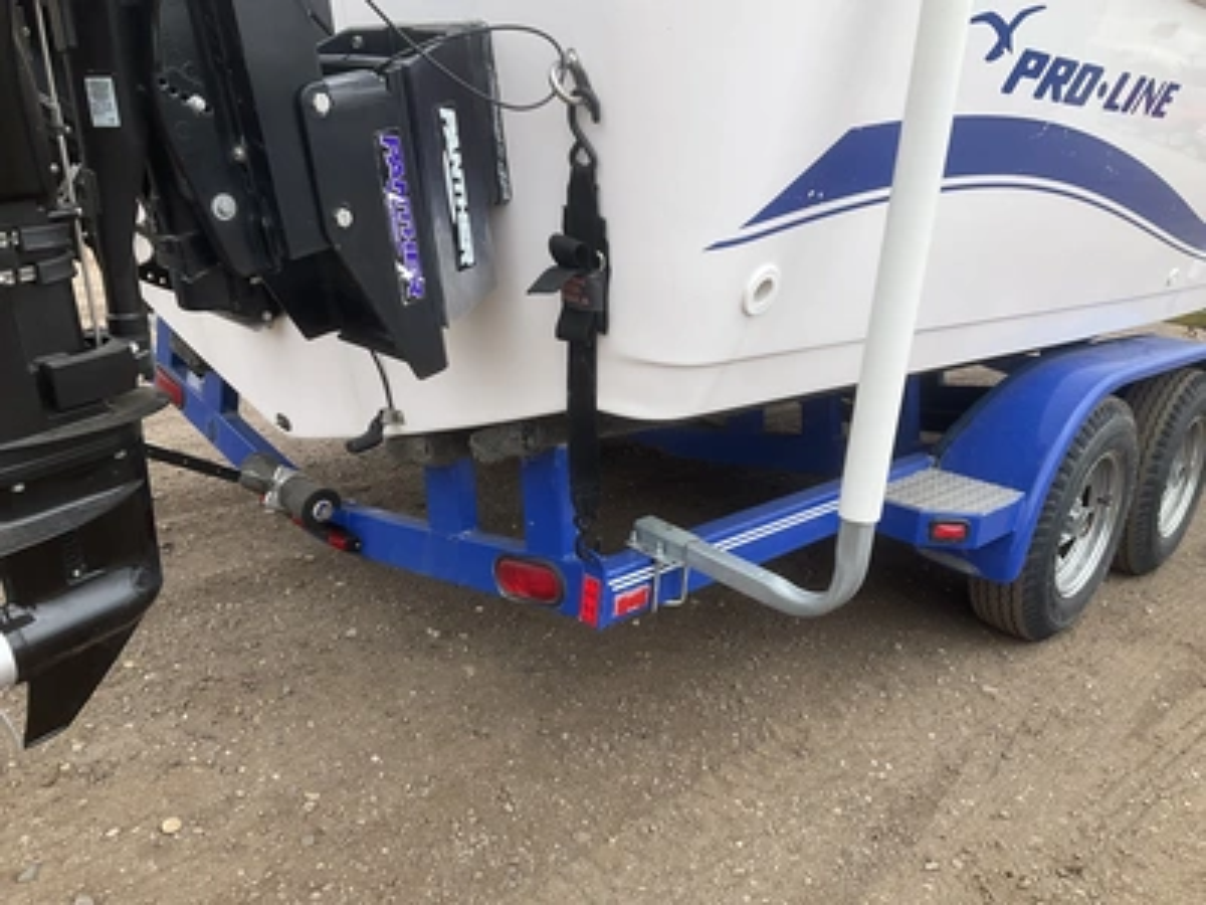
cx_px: 603
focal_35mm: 29
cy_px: 452
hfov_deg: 61.7
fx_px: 1010
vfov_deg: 48.2
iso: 25
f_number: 1.8
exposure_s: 1/383
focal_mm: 3
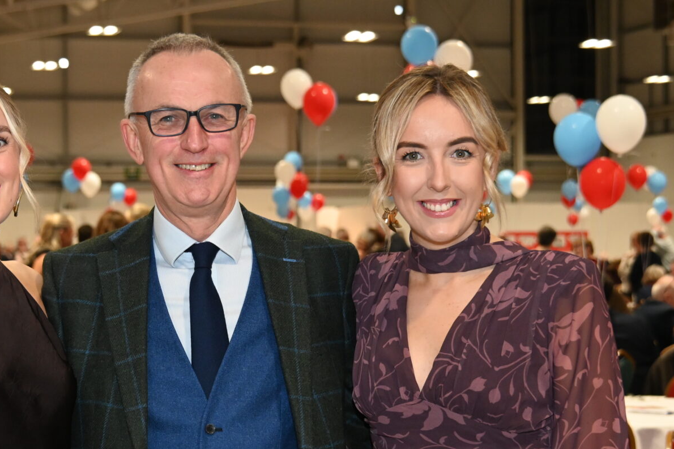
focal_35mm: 95
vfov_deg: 14.3
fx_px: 1778
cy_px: 329
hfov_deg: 21.4
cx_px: 223
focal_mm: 55
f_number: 5.6
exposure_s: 1/160
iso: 3200
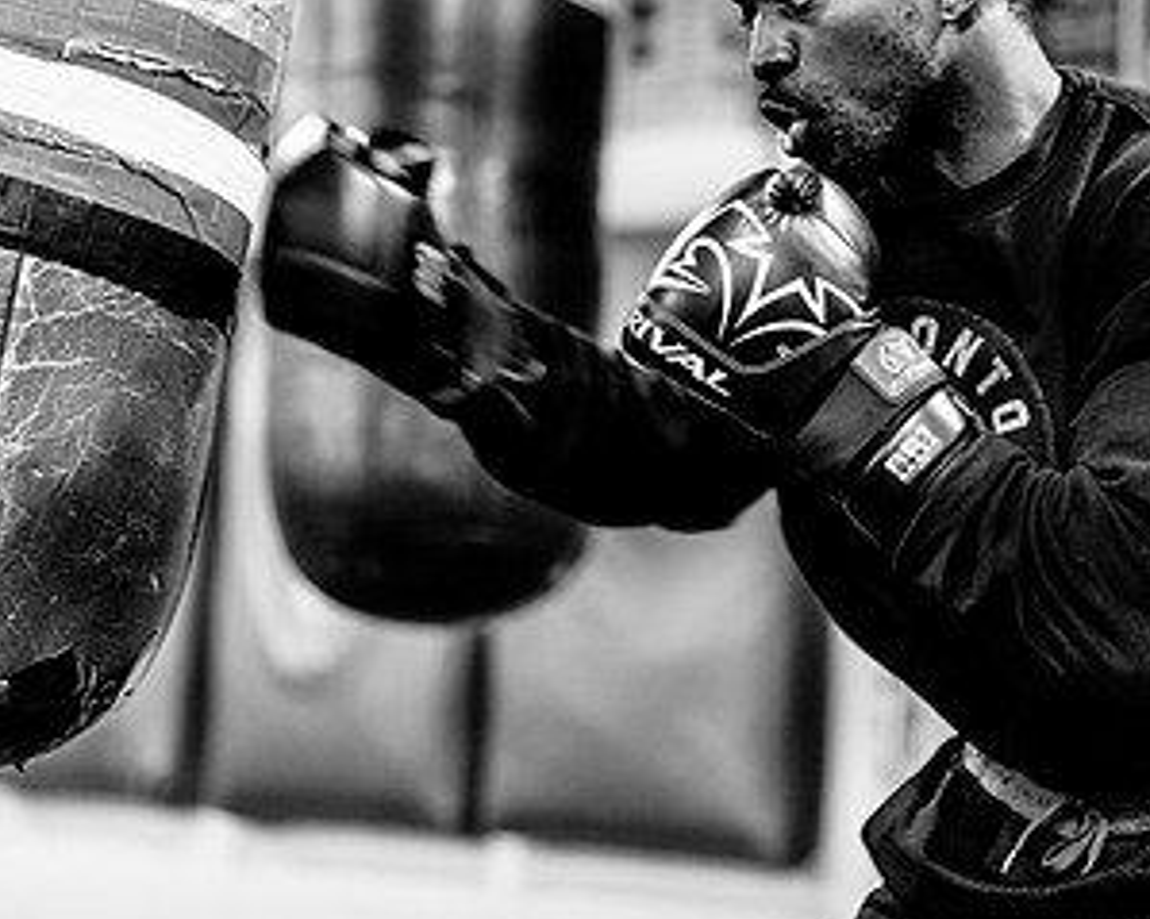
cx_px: 669
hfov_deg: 21.0
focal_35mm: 91
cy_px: 275
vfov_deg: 16.8
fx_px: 3096
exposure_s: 1/250
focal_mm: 50
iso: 1600
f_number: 1.4
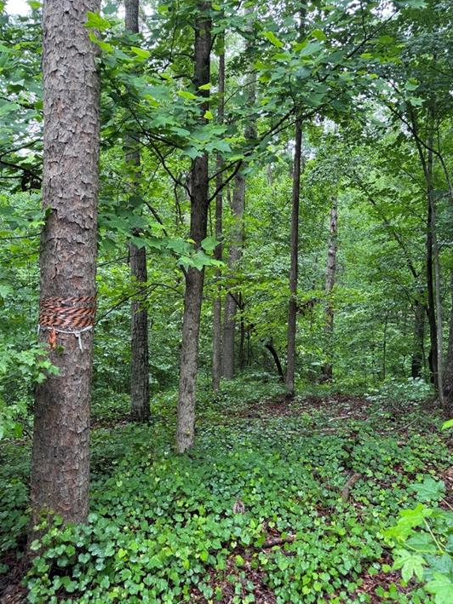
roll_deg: -2.9
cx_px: 244
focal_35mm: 26
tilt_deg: -2.5
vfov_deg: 67.3
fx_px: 454
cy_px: 296
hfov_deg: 53.0
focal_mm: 6.76
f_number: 1.78
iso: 80
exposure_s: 1/121
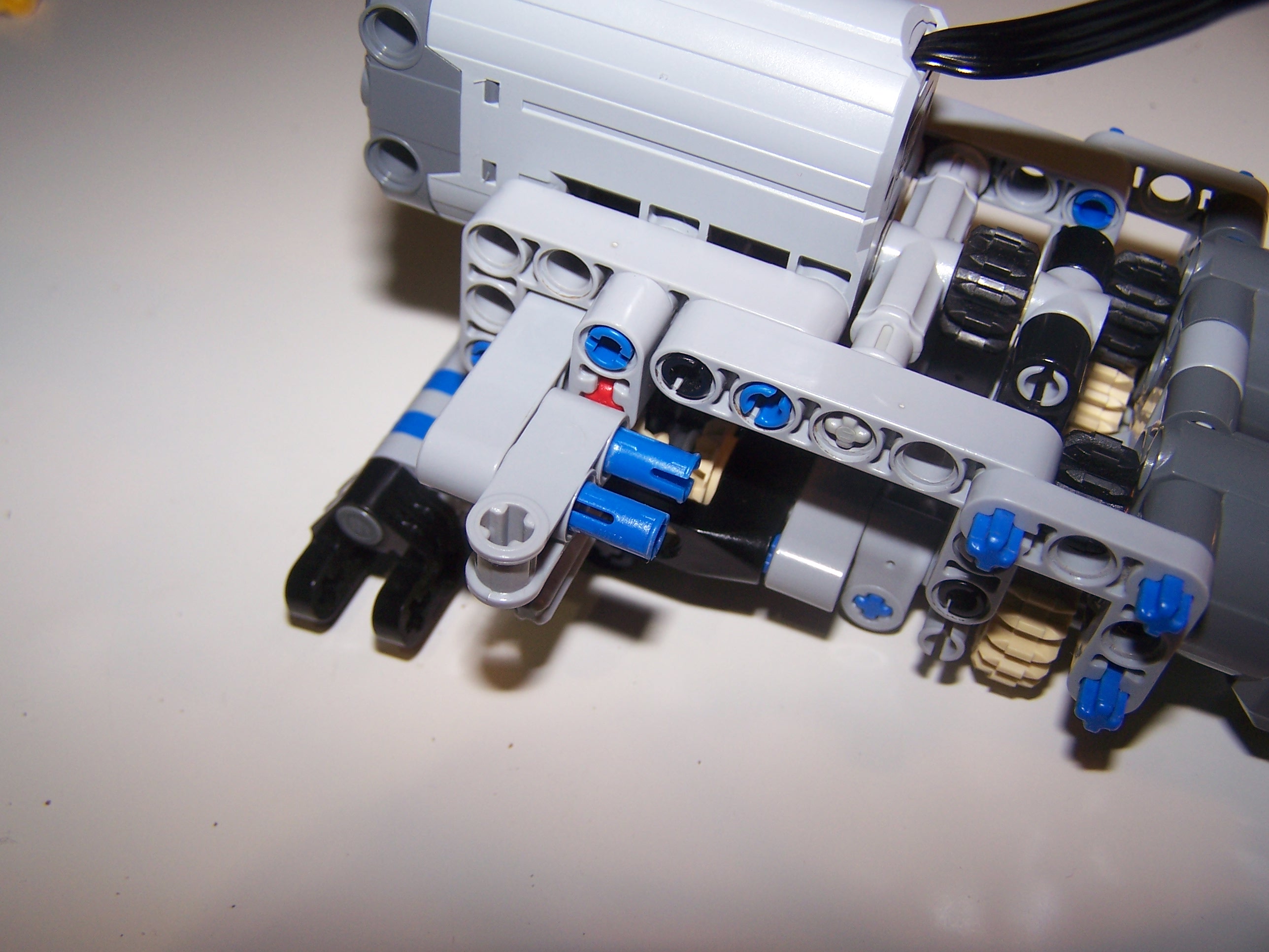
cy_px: 476
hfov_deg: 49.0
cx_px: 634
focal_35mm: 38
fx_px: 1393
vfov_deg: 37.7
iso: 80
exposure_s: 1/60
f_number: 2.8
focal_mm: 6.3
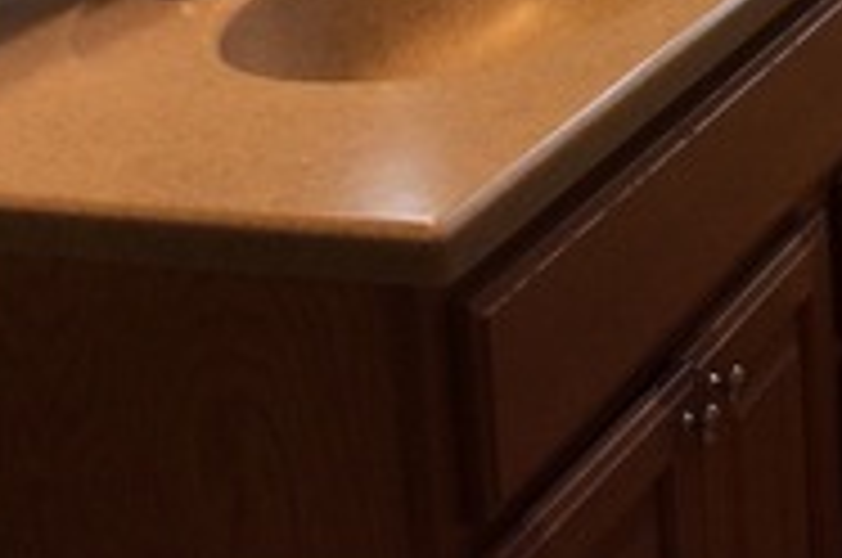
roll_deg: +3.8
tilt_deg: -12.4
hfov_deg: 16.7
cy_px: -324
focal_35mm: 114
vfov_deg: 11.4
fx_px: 2662
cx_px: 1166
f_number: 2.4
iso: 32
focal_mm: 3.3
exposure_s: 1/24
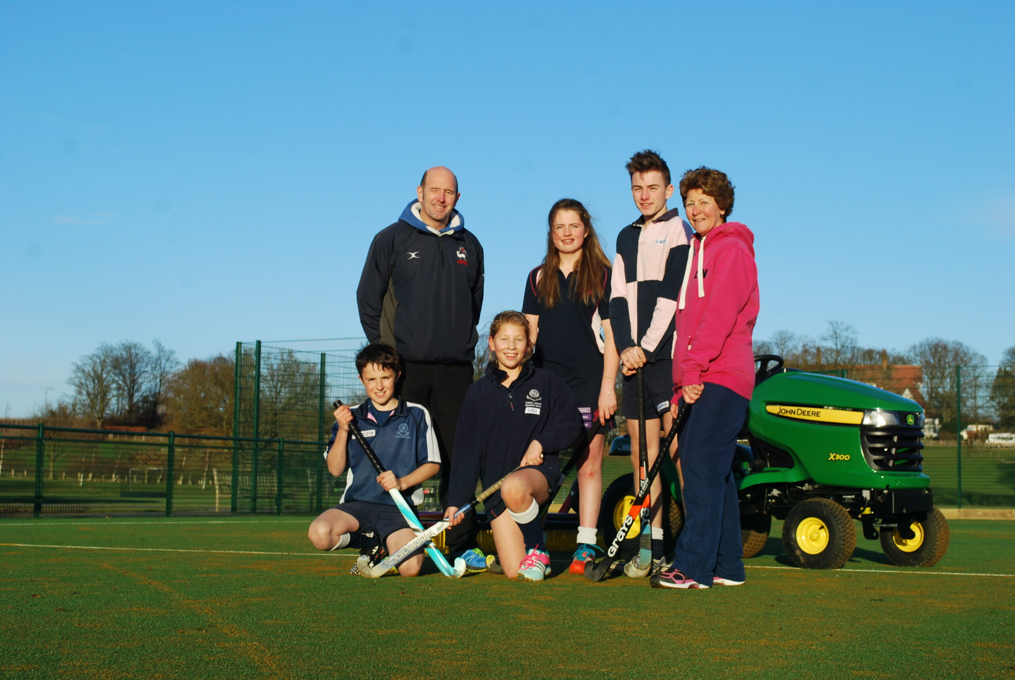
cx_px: 508
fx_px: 1694
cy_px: 340
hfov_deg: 33.4
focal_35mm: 60
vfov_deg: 22.7
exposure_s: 1/200
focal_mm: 40
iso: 100
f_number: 7.1
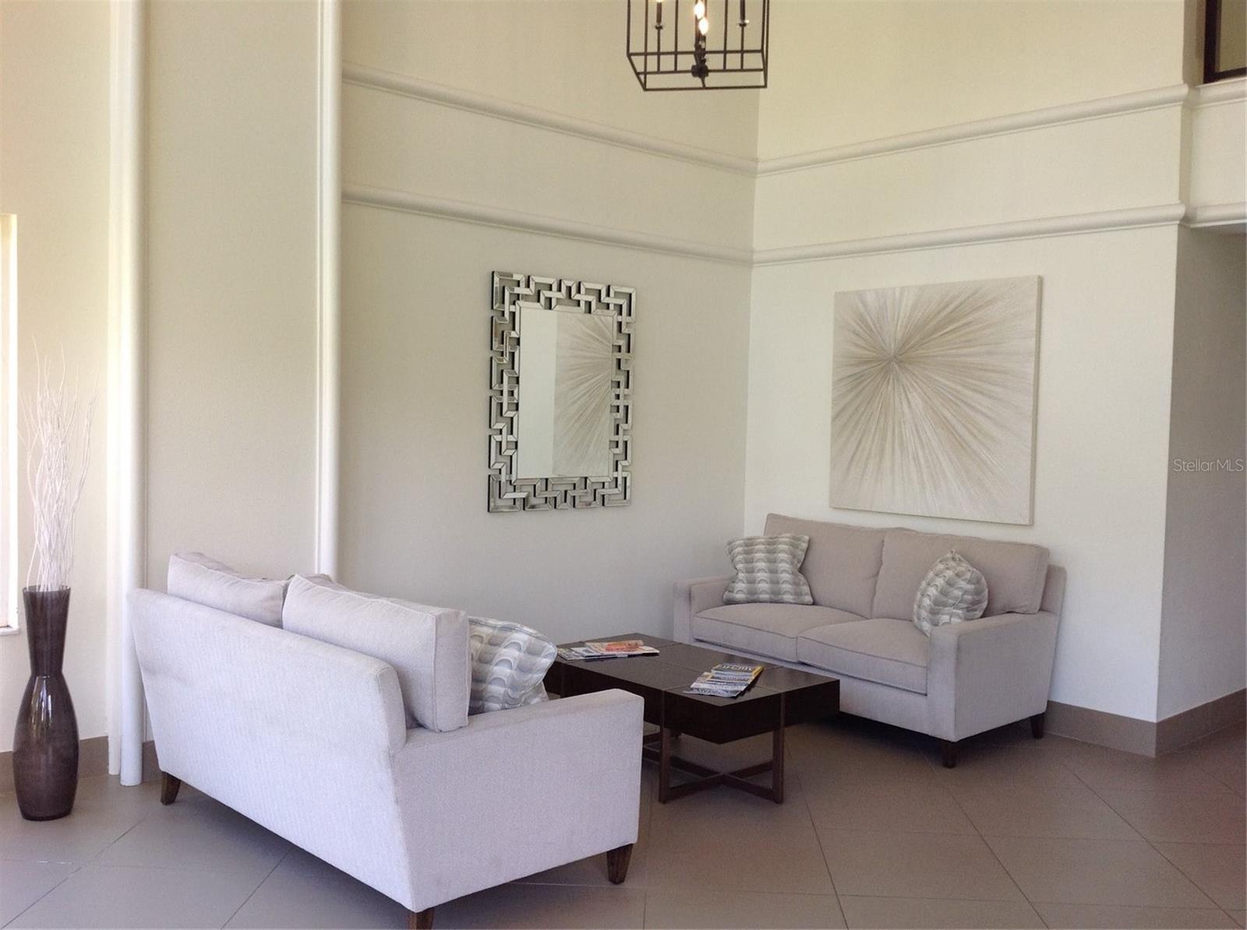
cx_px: 624
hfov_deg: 52.7
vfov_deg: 40.6
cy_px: 465
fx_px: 1259
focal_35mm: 35
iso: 64
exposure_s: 1/60
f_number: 2.4
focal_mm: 4.28
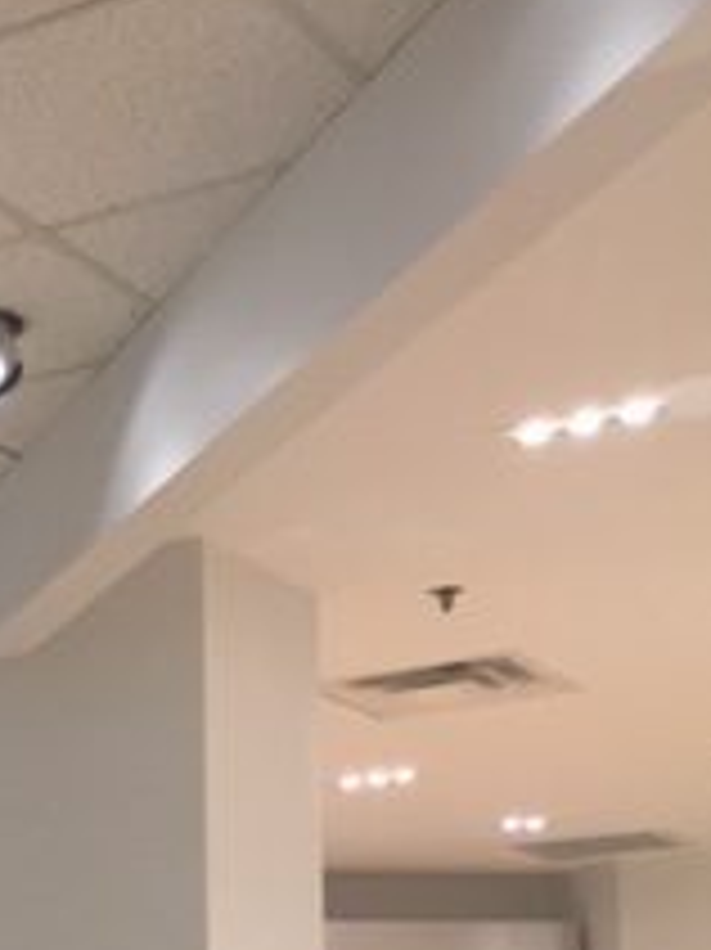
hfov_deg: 15.5
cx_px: -338
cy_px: 1162
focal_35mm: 88
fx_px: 2412
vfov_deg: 20.7
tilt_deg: +2.5
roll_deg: +1.1
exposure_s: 1/30
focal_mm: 4.15
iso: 40
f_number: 2.2
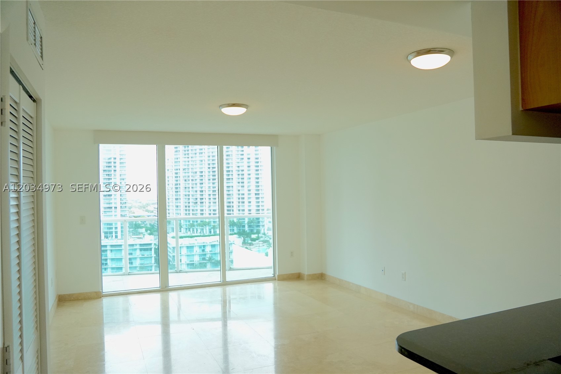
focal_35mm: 26
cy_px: 187
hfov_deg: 70.4
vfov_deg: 50.4
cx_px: 280
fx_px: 397
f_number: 2.8
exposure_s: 1/1000
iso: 1600
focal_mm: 17
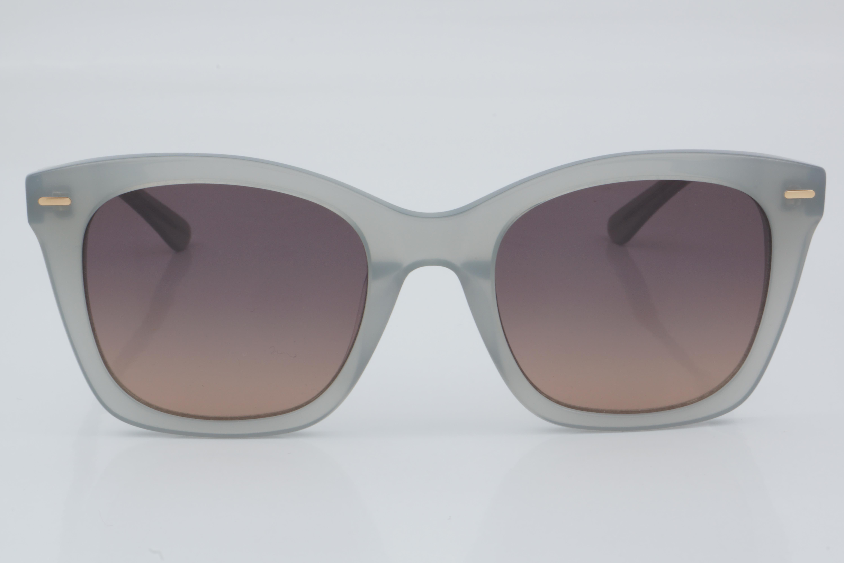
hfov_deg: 24.6
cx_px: 422
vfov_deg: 16.6
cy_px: 282
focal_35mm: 82
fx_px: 1934
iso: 100
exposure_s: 1/4
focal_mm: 55
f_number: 32
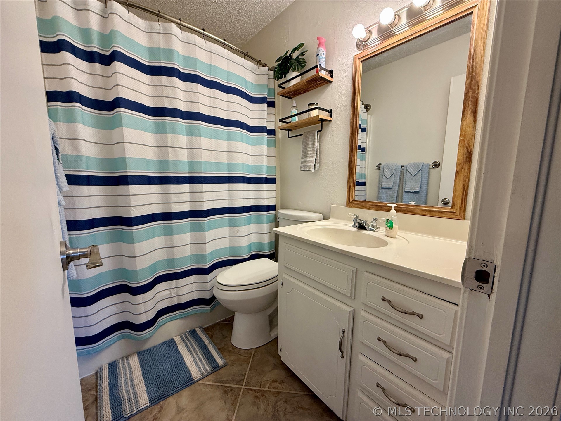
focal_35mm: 14
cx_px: 280
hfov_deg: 102.1
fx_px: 227
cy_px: 210
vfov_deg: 85.7
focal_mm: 2.22
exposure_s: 1/120
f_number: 2.2
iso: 200
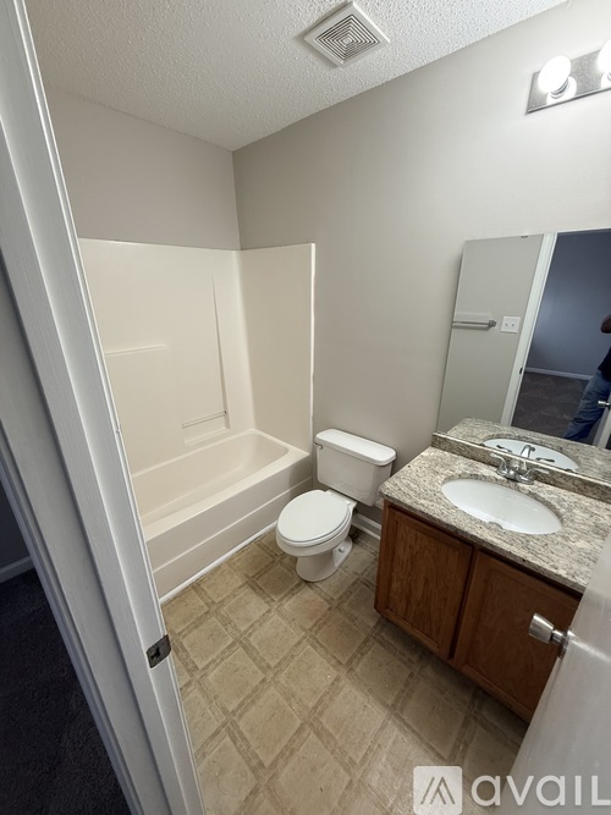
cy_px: 408
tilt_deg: -19.8
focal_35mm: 14
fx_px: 330
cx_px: 306
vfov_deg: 102.1
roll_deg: -0.6
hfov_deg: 85.7
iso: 200
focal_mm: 2.22
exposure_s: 1/60
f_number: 2.2
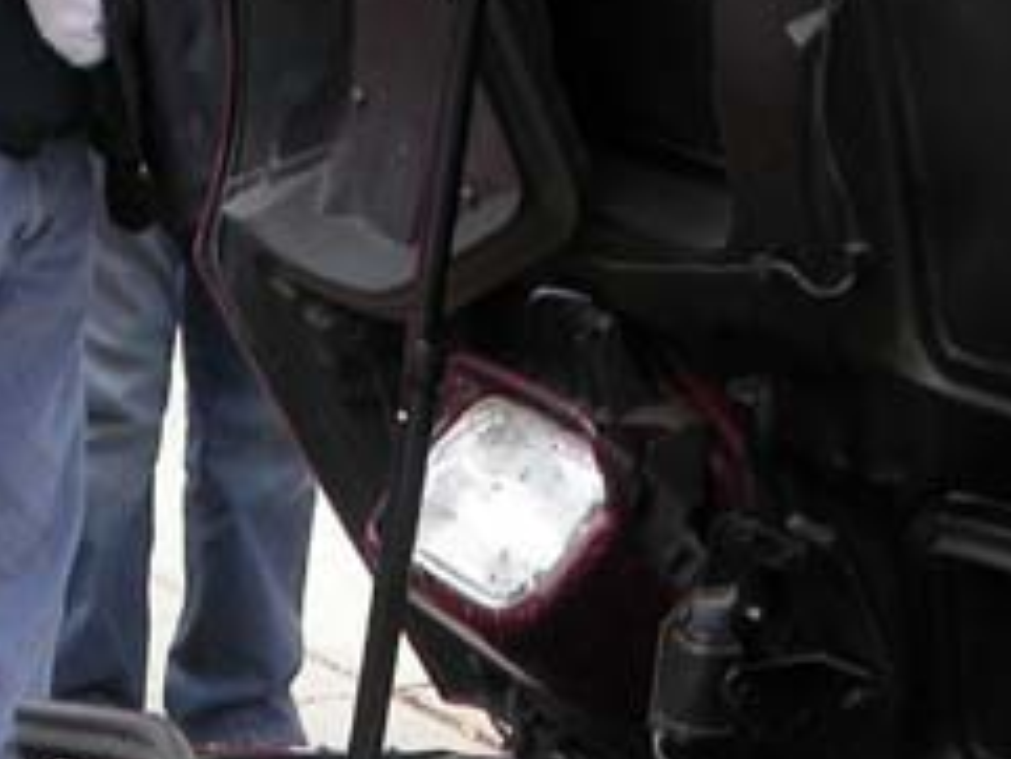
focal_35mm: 126
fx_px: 3682
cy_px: 1229
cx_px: 323
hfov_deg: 15.6
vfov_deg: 11.2
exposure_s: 1/192
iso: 100
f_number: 6
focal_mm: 7.85
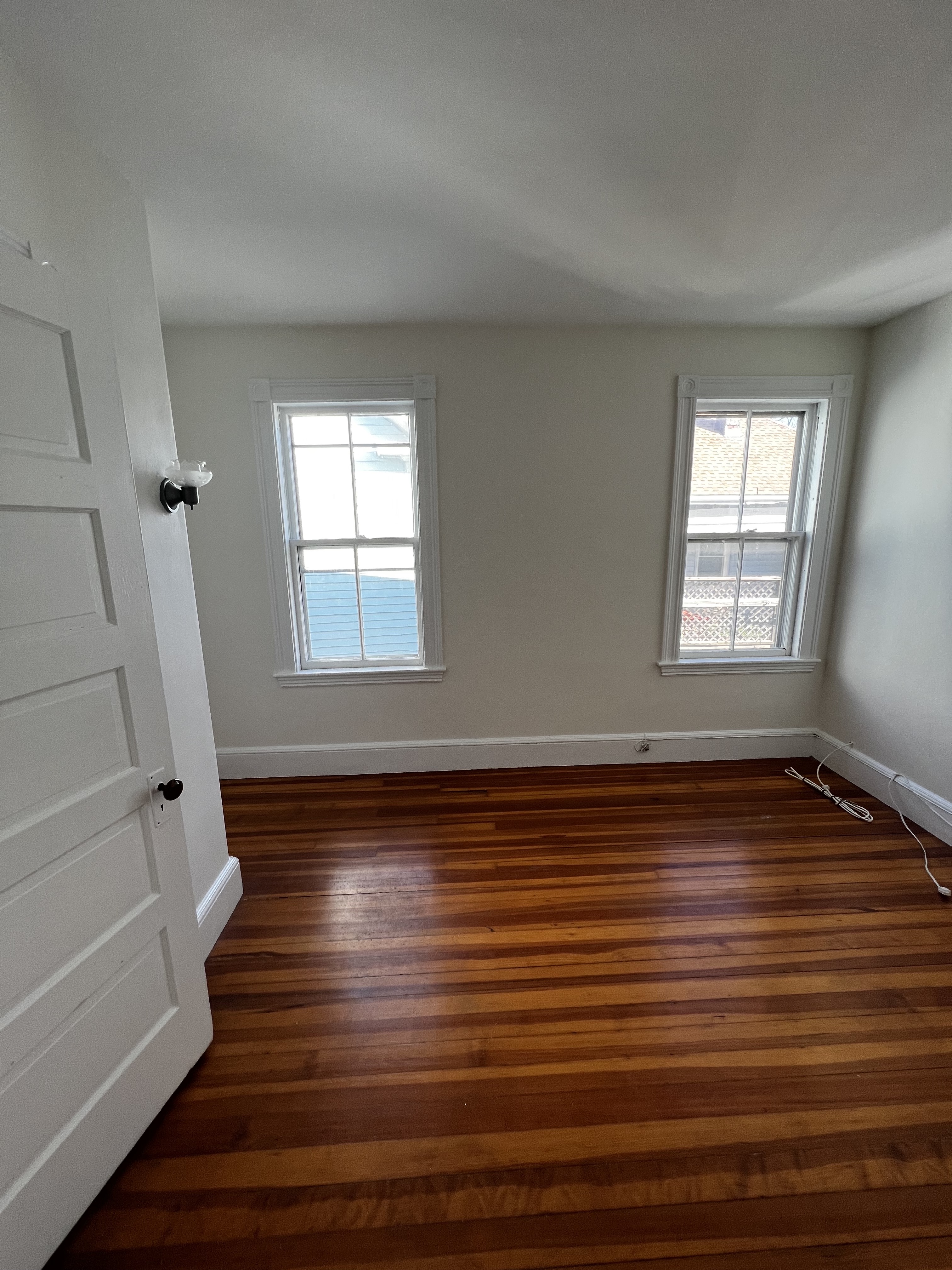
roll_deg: +2.9
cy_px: 635
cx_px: 476
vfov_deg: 106.2
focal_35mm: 13
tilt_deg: -10.9
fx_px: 477
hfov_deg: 89.9
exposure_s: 1/122
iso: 80
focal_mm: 1.57
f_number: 1.8
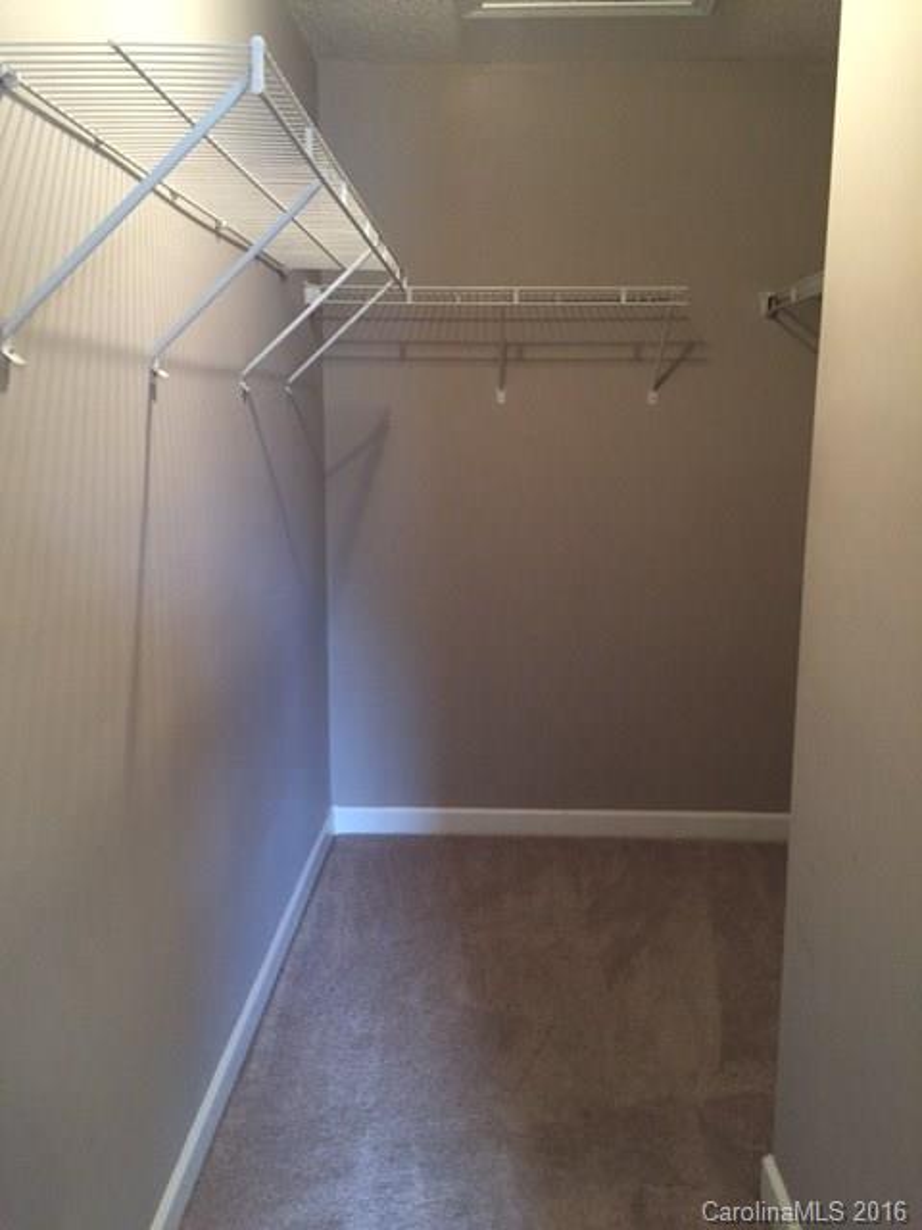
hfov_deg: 48.2
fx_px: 1030
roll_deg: +0.4
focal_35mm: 29
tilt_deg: -10.7
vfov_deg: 61.7
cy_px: 615
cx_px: 461
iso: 250
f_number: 2.2
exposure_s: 1/17
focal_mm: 4.15
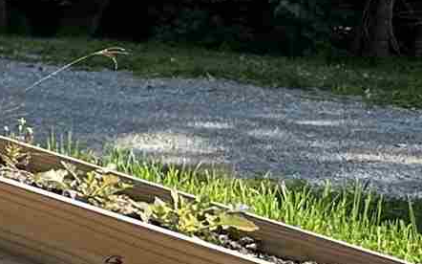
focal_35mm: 177
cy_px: -97
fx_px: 2035
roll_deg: -0.1
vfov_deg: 7.3
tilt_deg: -12.7
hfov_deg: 8.8
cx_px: -998
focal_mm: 6.86
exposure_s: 1/2070
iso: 80
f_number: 1.78
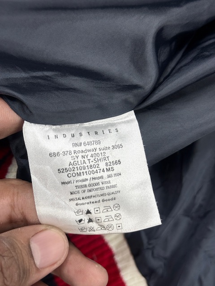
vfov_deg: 39.7
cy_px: 143
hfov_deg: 30.3
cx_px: 108
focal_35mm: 48
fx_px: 398
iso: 50
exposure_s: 1/144
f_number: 1.78
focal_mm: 6.76
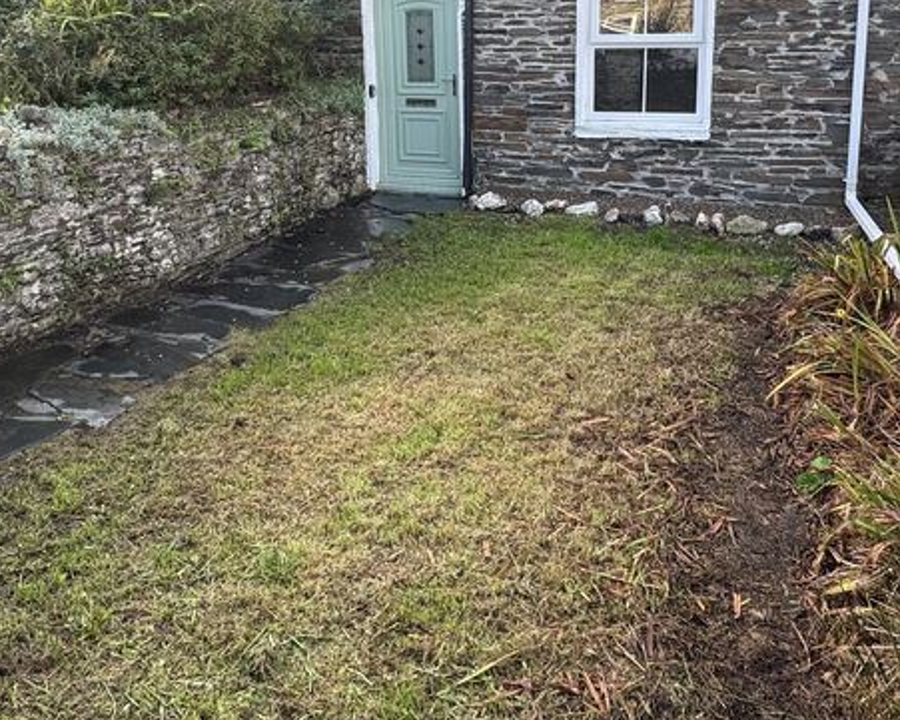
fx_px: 826
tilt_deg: -12.3
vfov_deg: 45.7
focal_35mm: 31
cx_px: 455
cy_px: 191
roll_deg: +1.1
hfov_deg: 57.2
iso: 40
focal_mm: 2.22
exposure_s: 1/139
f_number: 2.2
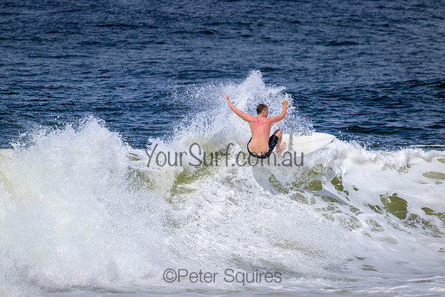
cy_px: 148
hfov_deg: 2.6
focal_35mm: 800
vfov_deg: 1.7
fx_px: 9891
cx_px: 222
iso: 500
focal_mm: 800
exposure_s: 1/2000
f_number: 11
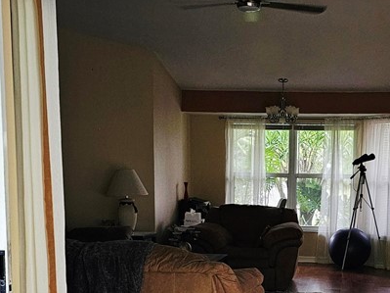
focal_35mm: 59
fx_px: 665
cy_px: 247
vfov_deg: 24.3
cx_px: 281
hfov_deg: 32.2
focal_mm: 6.3
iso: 640
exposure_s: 1/50.3
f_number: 1.7
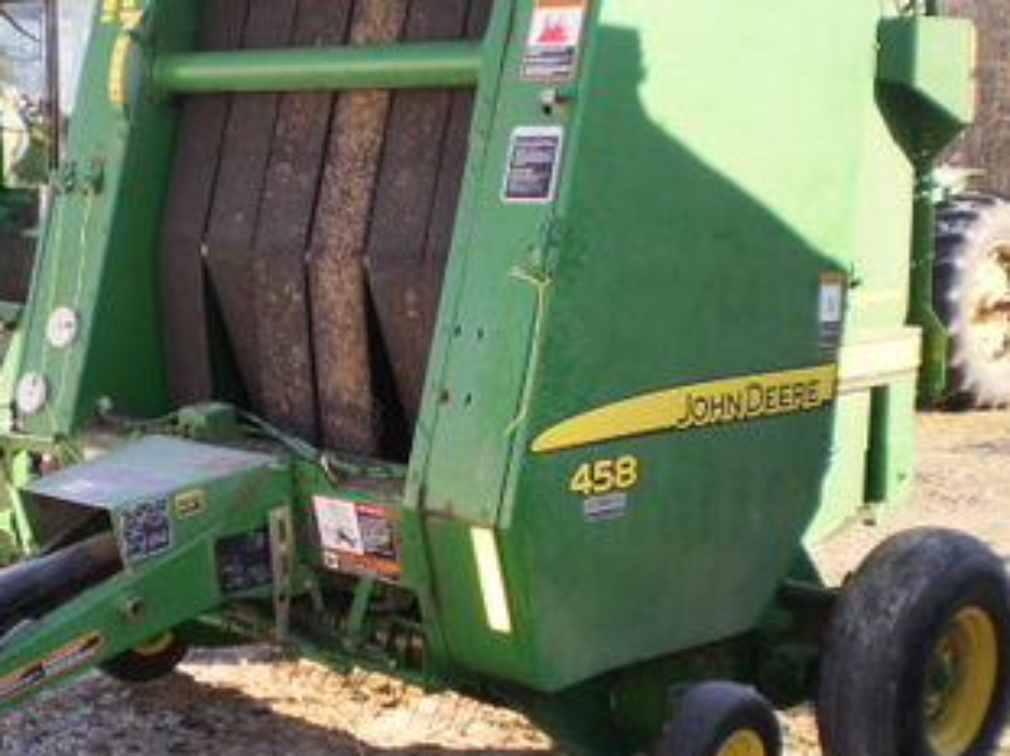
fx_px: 1837
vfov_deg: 23.3
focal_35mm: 63
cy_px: 402
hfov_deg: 30.2
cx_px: 247
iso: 64
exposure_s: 1/250
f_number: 3.1
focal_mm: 6.3
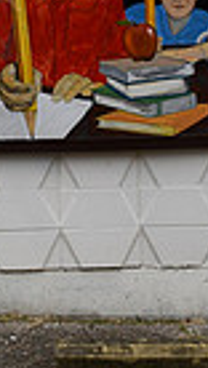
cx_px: 77
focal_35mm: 132
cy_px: -73
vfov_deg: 15.6
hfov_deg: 9.2
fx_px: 1290
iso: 140
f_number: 8
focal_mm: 20
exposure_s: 1/250
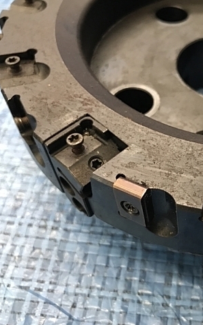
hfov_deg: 30.6
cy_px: 162
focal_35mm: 40
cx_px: 182
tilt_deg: -51.7
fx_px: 354
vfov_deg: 49.3
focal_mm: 3.99
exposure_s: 1/15
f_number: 1.8
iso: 80
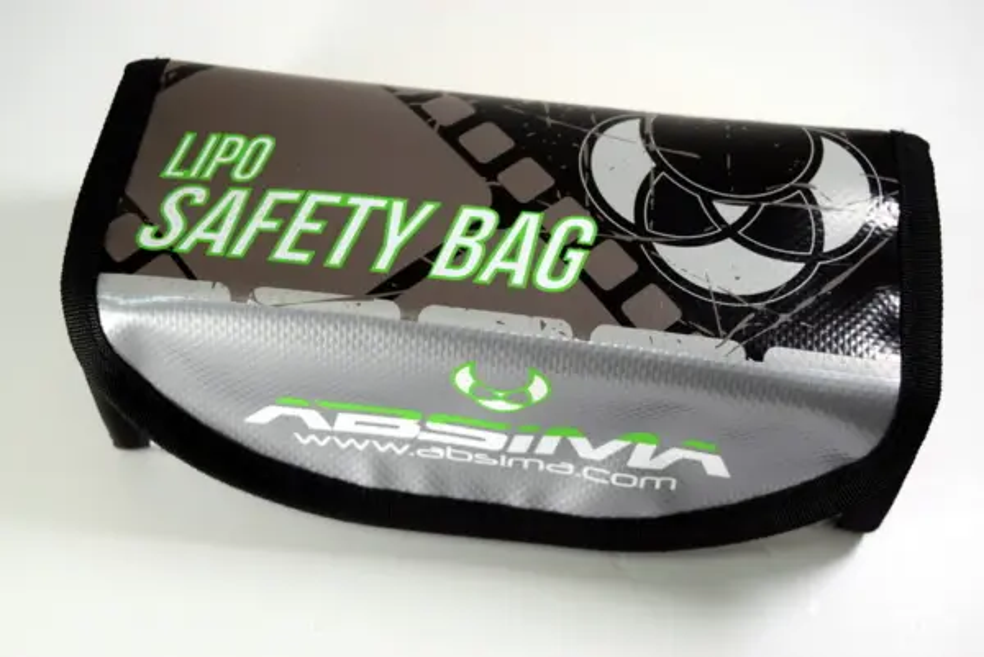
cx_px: 492
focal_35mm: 52
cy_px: 328
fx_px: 1436
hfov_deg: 37.8
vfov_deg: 25.8
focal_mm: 35
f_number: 5.6
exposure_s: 1/125
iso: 220
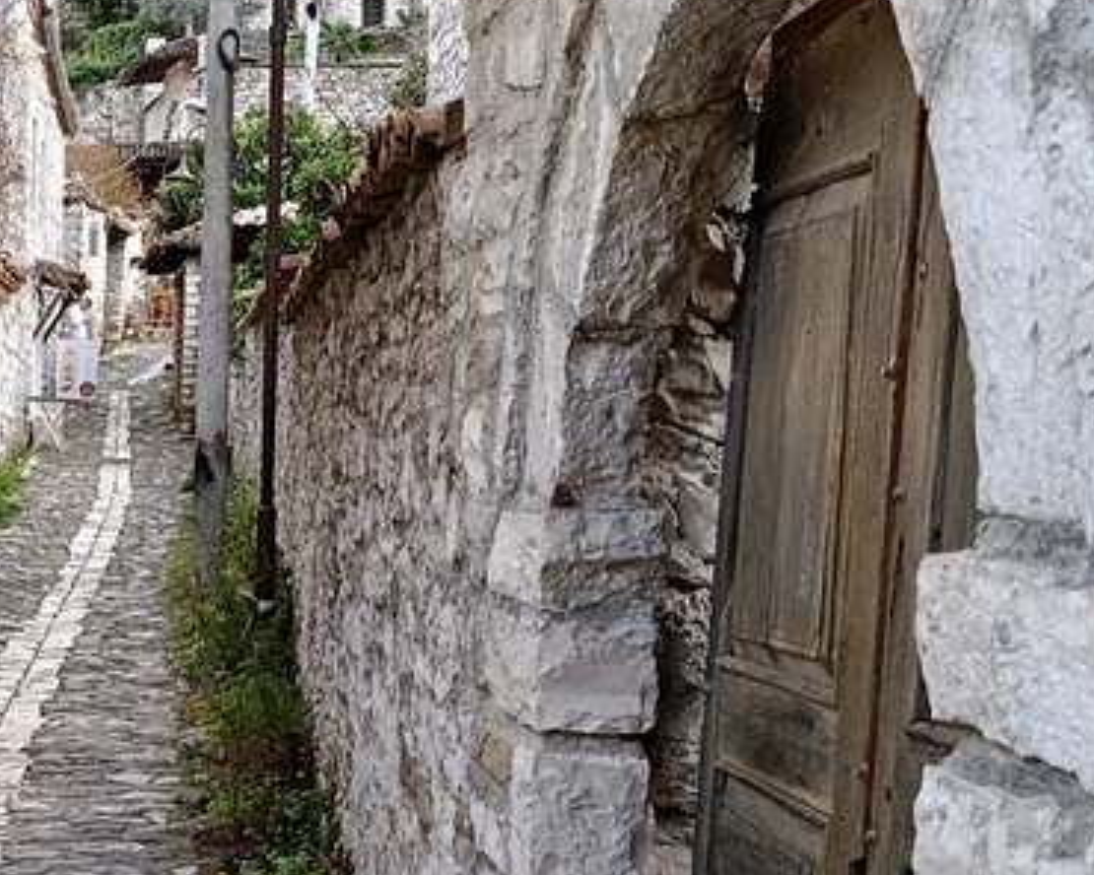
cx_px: -103
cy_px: 665
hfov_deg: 27.9
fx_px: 2007
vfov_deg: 24.3
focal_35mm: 62
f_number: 1.65
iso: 291
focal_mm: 6.11
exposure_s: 1/100
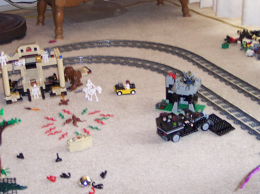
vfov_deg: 20.7
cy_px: 86
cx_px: 126
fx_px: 533
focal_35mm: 71
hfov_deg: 27.4
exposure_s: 1/30
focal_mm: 8
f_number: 2.8
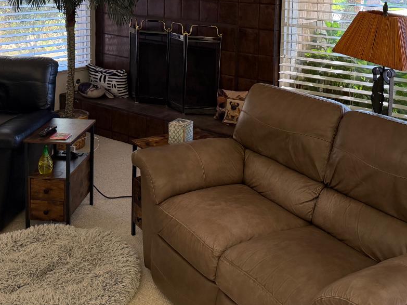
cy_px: 29
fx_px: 541
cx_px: 228
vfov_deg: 30.1
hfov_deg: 41.2
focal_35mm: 46
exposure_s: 1/120
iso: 250
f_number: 1.78
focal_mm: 6.76
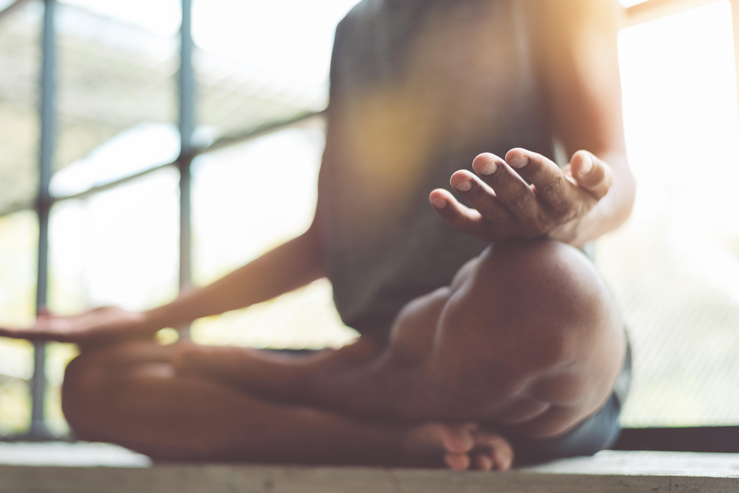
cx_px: 370
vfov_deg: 27.0
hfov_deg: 39.6
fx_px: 1027
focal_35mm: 50
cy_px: 246
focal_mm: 50
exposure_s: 1/200
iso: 100
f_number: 2.5
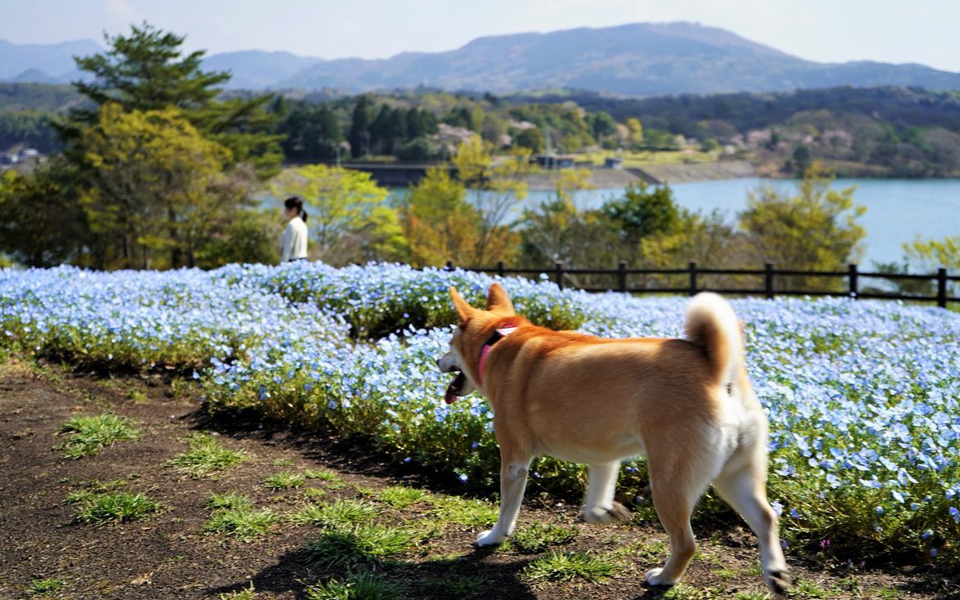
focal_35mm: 51
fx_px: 1334
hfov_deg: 39.6
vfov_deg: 25.3
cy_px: 310
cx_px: 478
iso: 100
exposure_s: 1/125
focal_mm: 49
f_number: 5.6
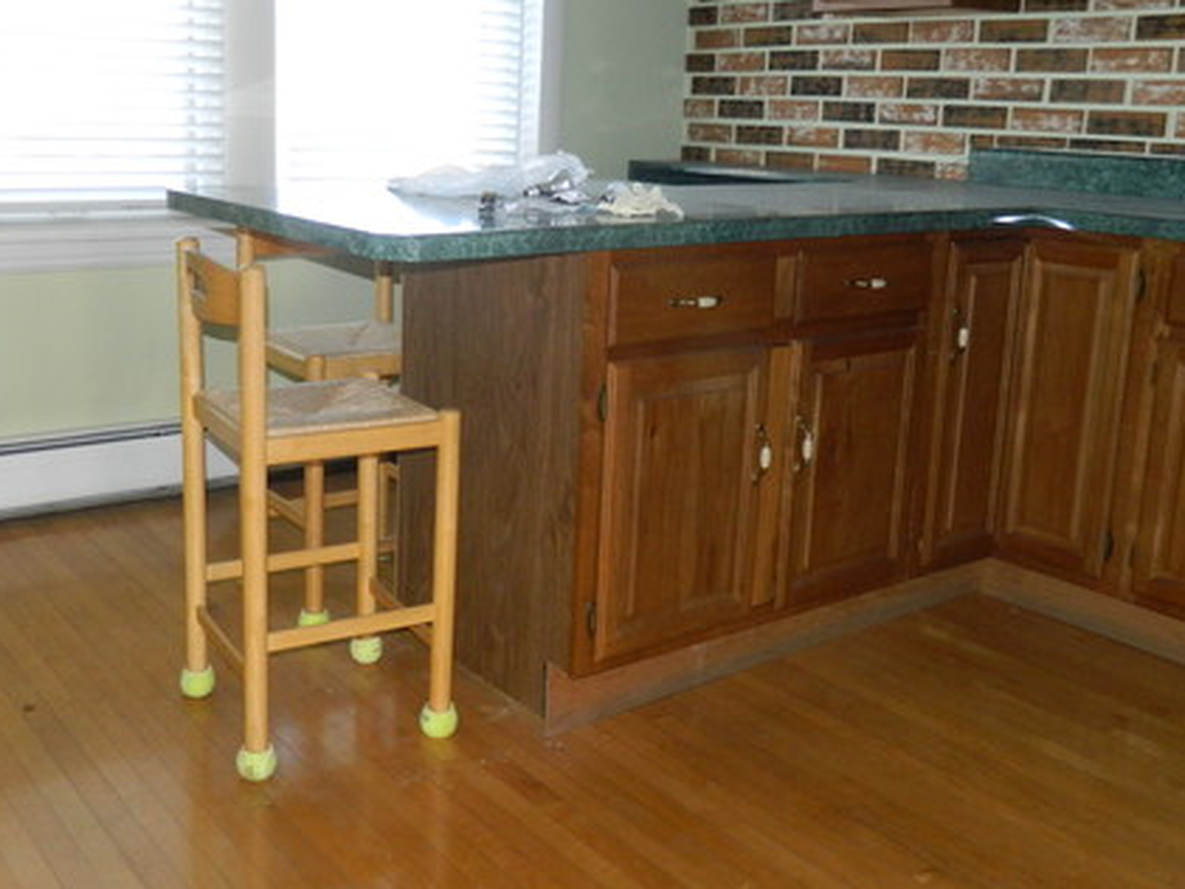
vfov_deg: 37.7
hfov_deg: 48.9
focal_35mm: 38
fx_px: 1301
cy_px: 377
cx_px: 526
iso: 200
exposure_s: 1/30
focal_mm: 4.5
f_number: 3.1
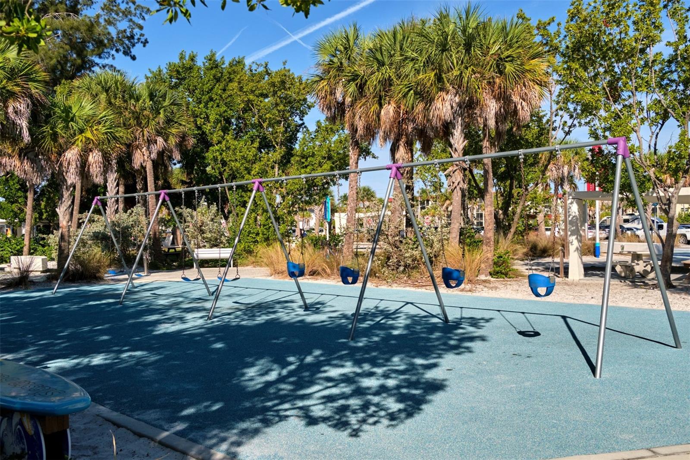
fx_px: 613
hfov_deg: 58.7
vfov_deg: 41.1
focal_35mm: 32
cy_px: 230
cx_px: 345
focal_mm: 21.6
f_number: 6.4
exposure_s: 1/2000
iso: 160
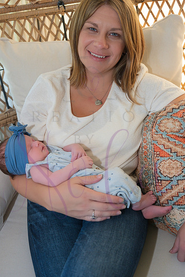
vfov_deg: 51.9
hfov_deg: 36.0
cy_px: 138
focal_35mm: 37
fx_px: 285
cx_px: 92
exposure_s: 1/320
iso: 1600
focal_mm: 37
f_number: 4
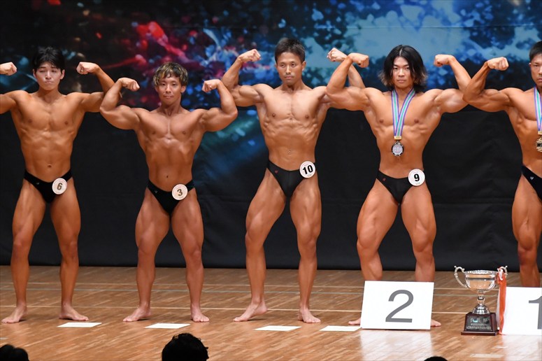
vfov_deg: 5.1
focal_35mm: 270
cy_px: 180
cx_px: 271
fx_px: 4063
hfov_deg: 7.6
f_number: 5.6
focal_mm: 180
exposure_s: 1/400
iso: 6400
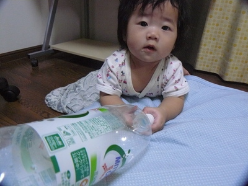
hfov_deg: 51.4
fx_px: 258
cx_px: 124
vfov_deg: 39.7
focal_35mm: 36
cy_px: 93
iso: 400
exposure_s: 1/50
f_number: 2.8
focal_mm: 6
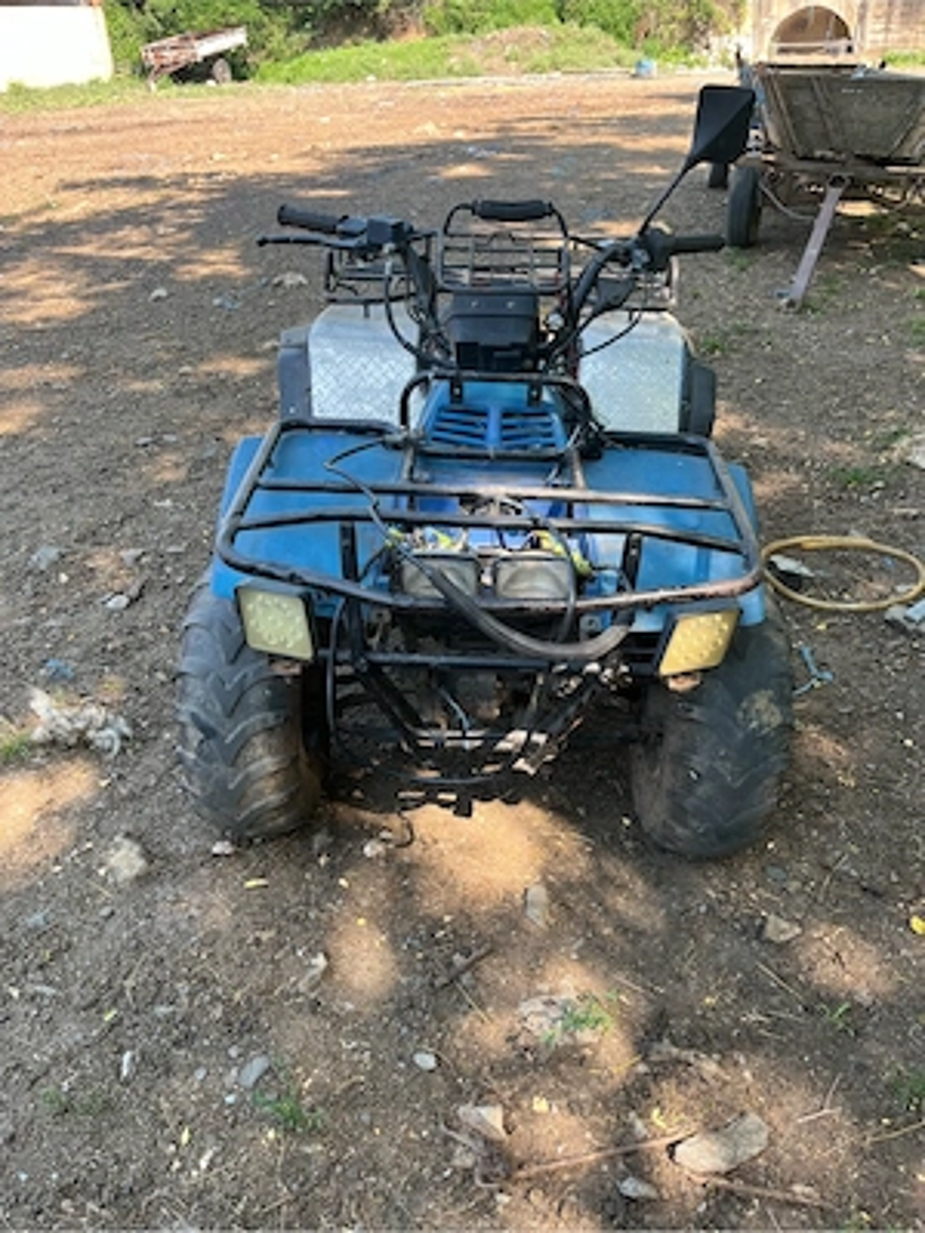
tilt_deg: -30.1
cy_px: 616
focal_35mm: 26
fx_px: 926
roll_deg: +2.9
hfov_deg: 53.1
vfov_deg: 67.3
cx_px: 462
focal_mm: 5.1
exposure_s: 1/232
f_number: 1.6
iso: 40
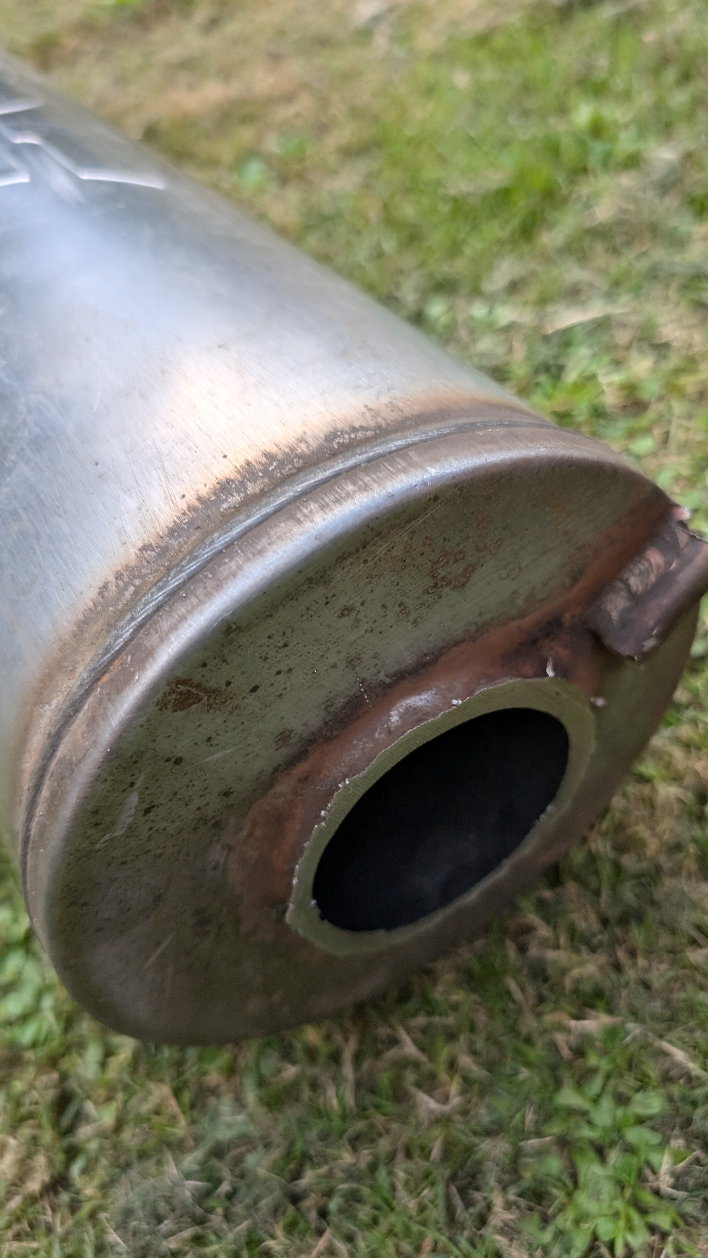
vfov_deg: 69.9
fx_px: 901
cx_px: 378
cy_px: 640
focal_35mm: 27
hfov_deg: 42.9
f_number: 1.68
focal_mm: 6.9
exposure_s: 1/477
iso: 22
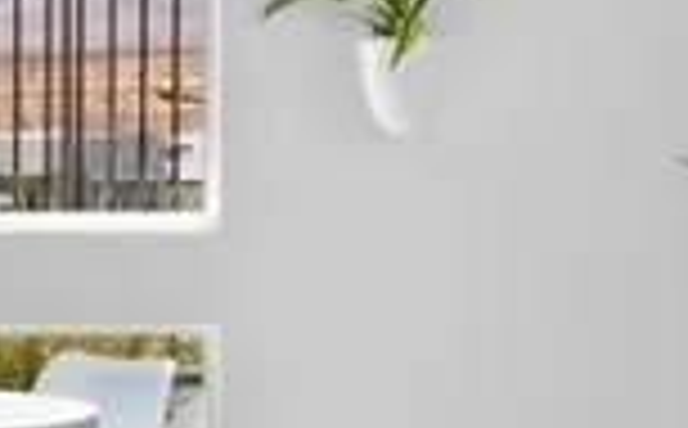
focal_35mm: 212
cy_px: 61
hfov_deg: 9.9
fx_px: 3968
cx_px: 229
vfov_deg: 6.2
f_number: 8
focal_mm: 21
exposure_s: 1/10
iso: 400
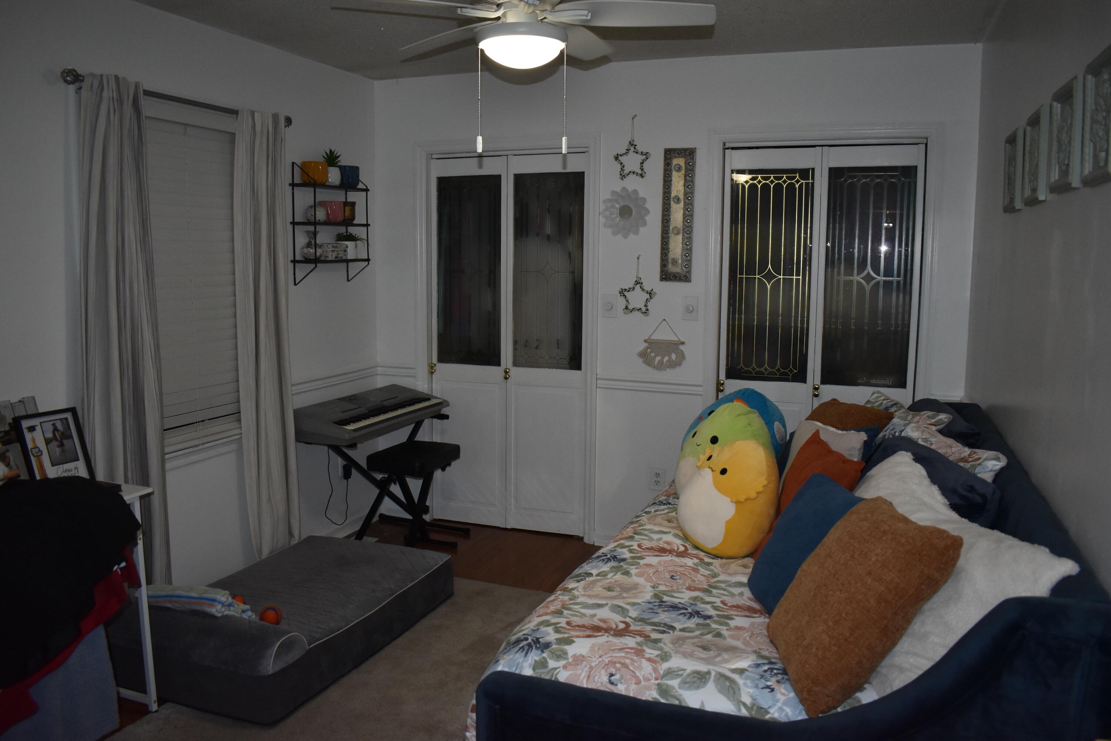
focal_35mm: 27
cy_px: 370
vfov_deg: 47.9
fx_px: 833
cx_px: 556
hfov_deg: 67.4
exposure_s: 1/200
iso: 1000
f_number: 3.5
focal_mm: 18
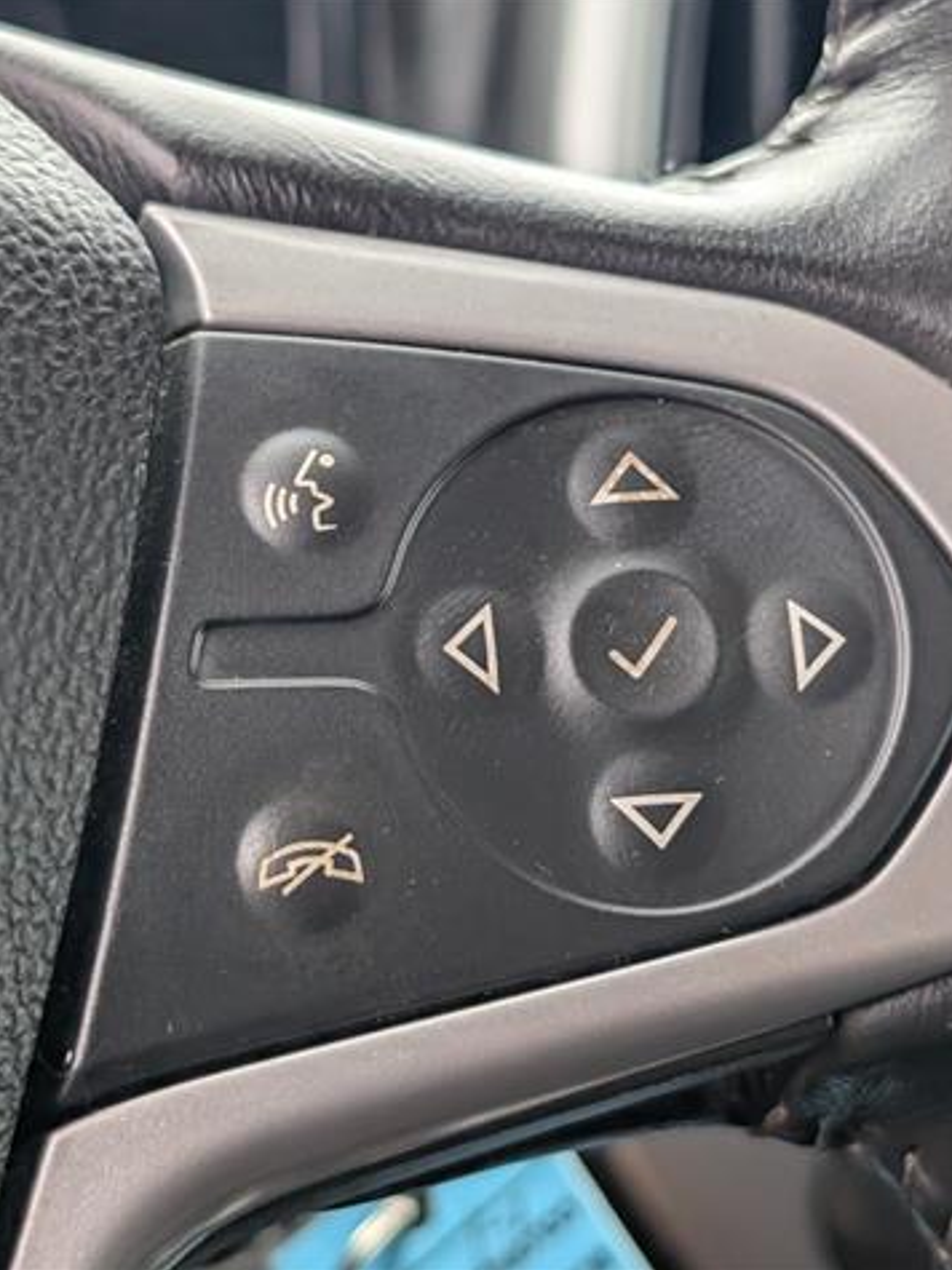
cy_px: 631
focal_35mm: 66
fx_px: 2421
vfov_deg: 29.4
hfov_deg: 22.2
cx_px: 505
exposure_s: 1/1429
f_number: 1.68
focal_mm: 6.9
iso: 341
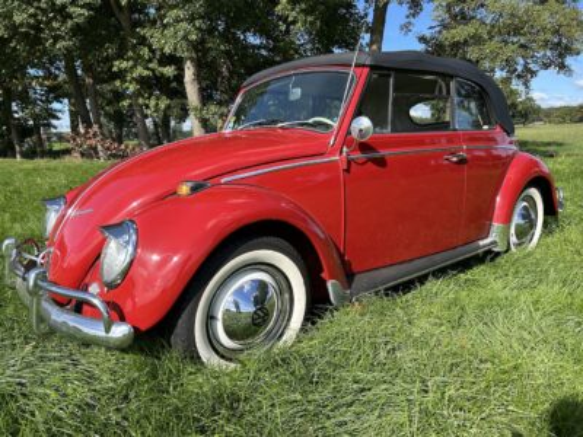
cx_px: 292
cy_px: 218
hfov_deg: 67.3
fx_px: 438
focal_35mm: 26
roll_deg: +1.9
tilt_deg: -11.4
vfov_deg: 53.1
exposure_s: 1/1869
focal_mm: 5.7
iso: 50
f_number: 1.5
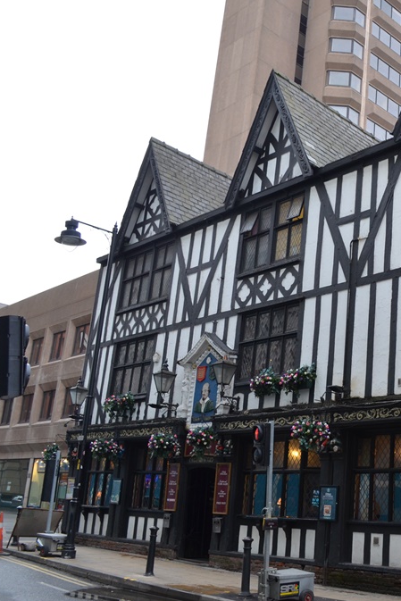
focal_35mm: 41
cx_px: 387
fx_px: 685
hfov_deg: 30.7
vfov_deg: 47.4
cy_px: 301
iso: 400
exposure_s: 1/100
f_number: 5
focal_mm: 18
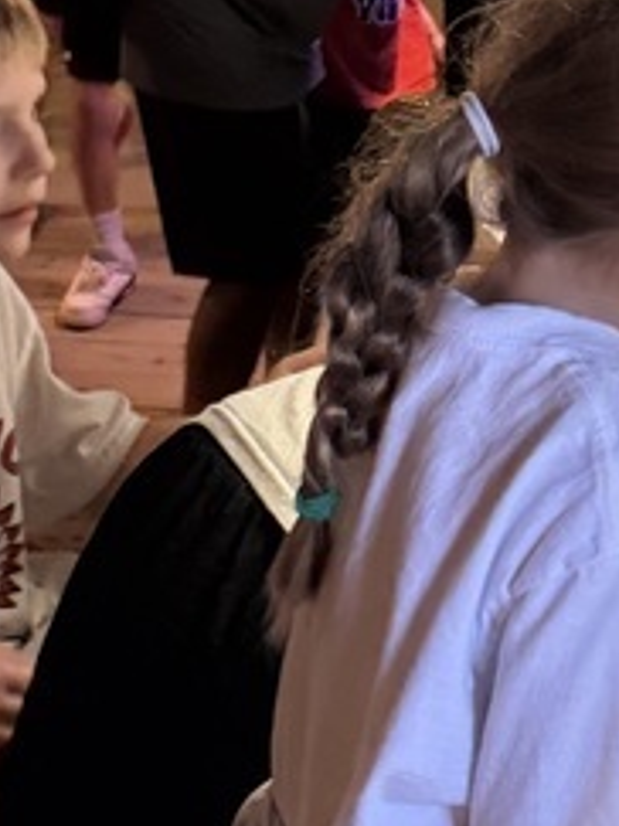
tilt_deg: -16.9
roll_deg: -1.0
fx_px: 2410
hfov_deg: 14.4
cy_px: 241
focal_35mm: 101
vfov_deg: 19.4
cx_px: 622
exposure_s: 1/40
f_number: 1.78
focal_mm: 6.76
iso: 800
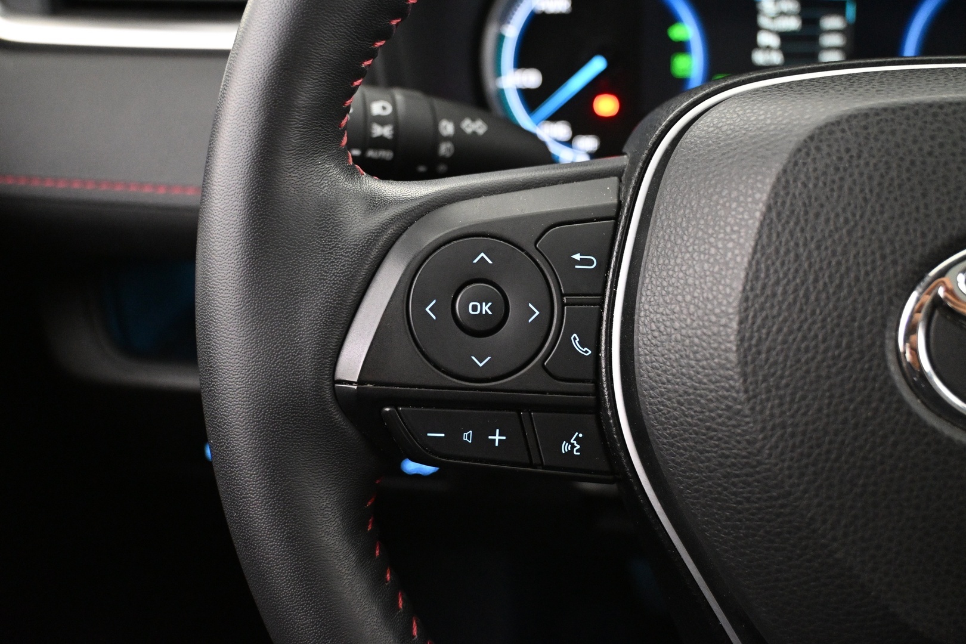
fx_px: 986
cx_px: 483
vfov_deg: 36.2
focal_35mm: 37
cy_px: 322
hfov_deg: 52.2
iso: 4000
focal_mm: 24.5
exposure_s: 1/20
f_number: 4.2
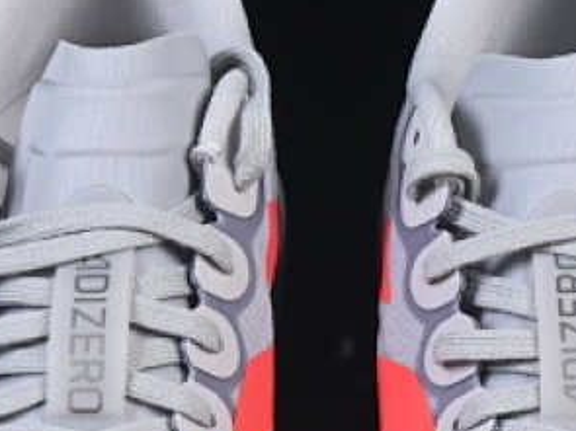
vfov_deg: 5.6
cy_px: 476
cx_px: 316
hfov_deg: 7.5
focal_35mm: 264
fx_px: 4391
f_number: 8
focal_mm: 50
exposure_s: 1/60
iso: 160
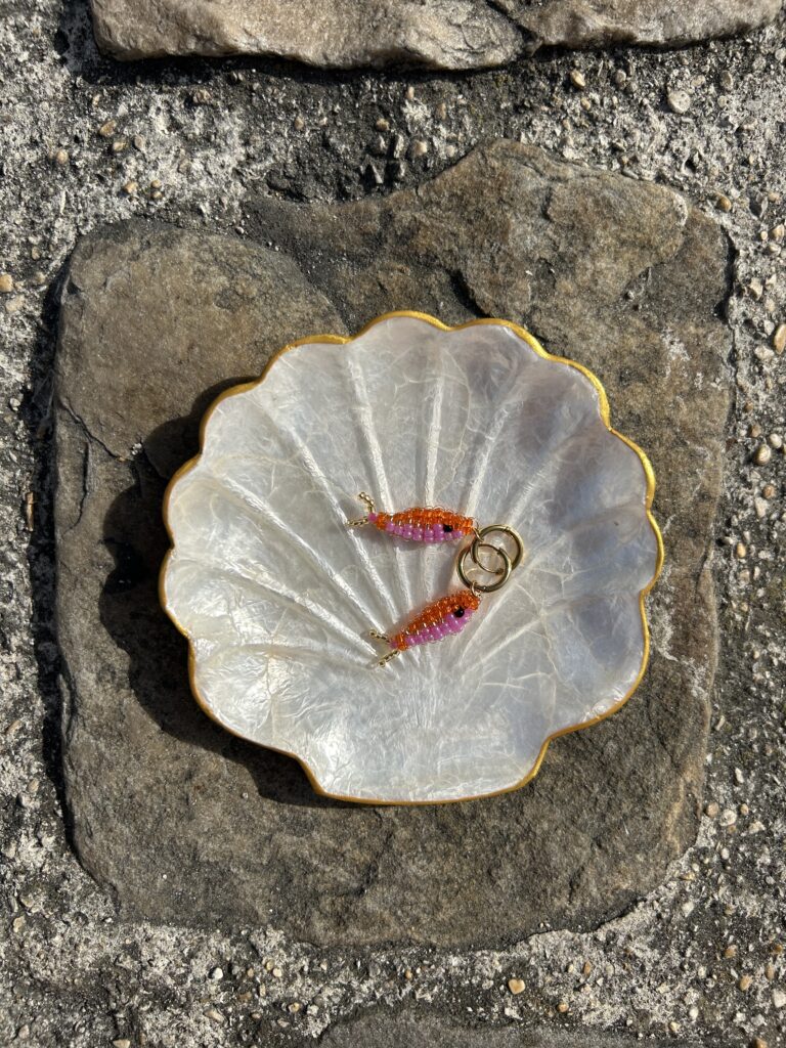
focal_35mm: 26
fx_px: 787
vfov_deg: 67.3
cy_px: 524
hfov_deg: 53.1
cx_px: 393
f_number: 1.5
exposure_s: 1/8696
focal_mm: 5.7
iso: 50
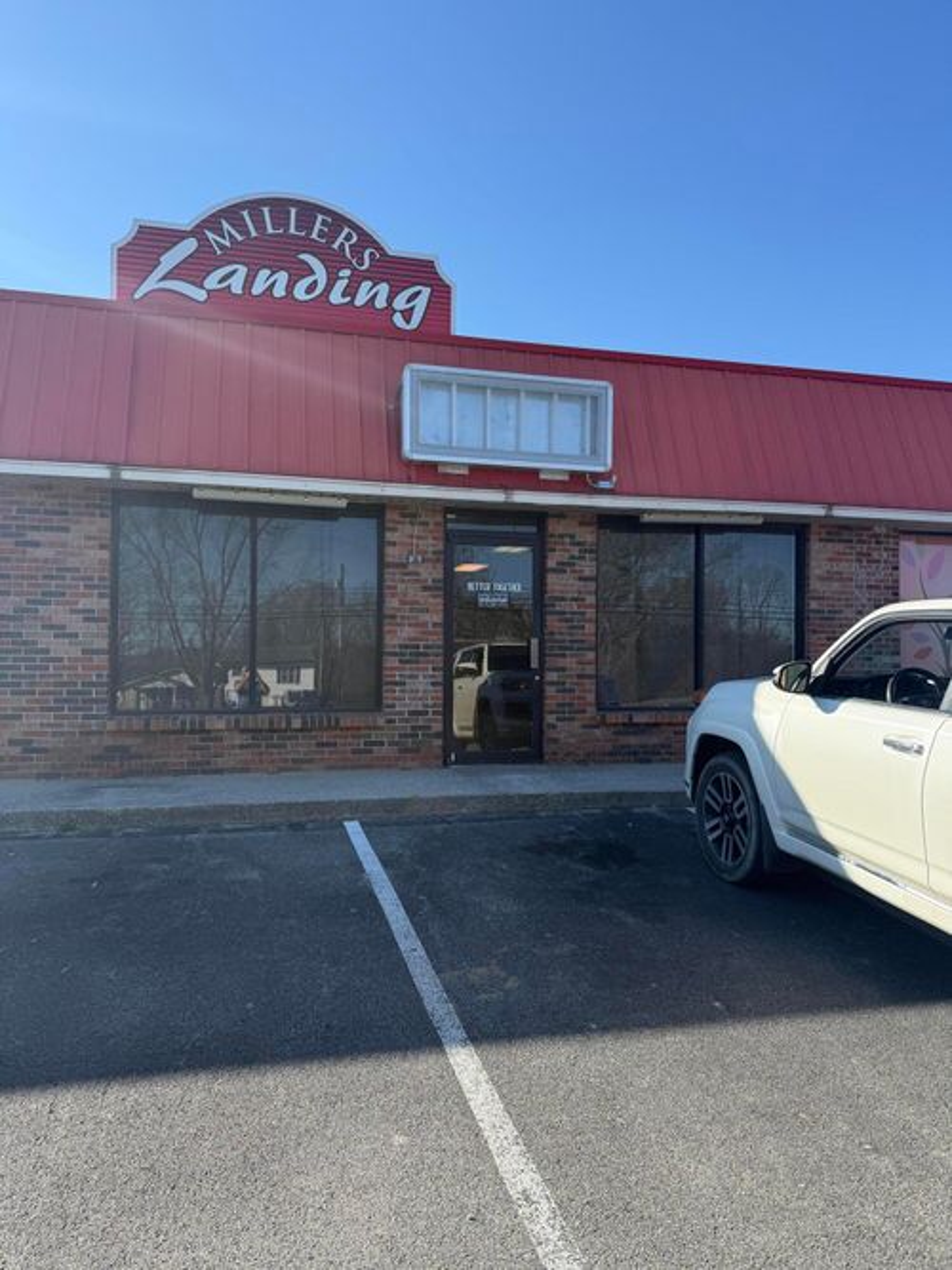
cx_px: 476
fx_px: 880
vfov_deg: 71.6
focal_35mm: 24
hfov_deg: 56.8
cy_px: 635
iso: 100
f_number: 1.78
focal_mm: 6.76
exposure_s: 1/2611
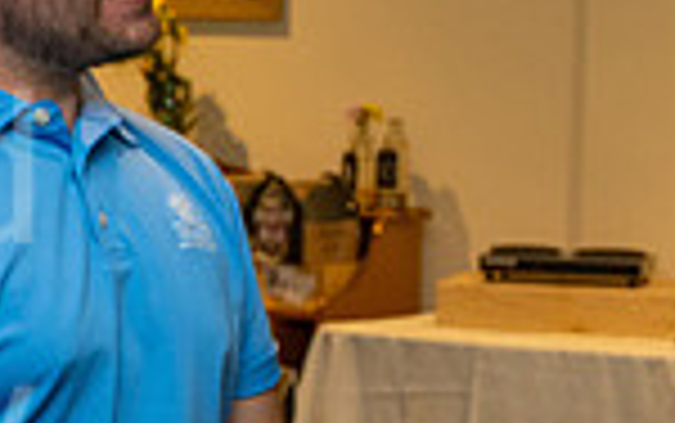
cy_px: 212
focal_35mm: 213
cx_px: -536
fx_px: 3921
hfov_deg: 9.4
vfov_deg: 6.2
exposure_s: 1/50
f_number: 5.6
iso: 400
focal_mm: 36
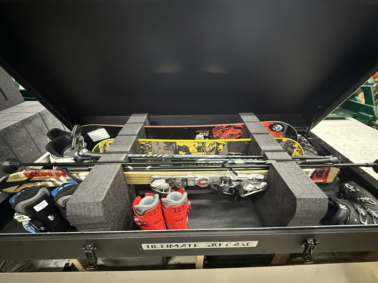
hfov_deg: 98.2
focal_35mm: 15
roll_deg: +0.3
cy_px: 144
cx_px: 194
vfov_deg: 81.7
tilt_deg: -31.7
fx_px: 164
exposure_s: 1/60
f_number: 2.2
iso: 1250
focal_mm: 2.22
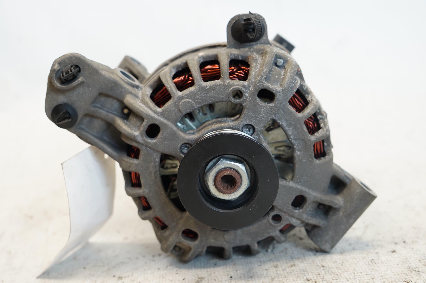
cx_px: 213
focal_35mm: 54
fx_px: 638
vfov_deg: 25.0
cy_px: 142
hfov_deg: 36.9
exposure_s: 1/60
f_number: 4
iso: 400
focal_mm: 36
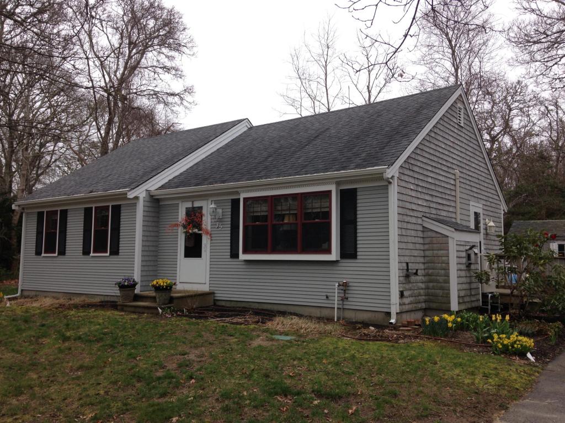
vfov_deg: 42.9
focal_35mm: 33
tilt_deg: +5.4
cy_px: 212
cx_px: 282
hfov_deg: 55.4
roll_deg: -1.5
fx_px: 539
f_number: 2.4
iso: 50
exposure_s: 1/577
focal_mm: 4.12
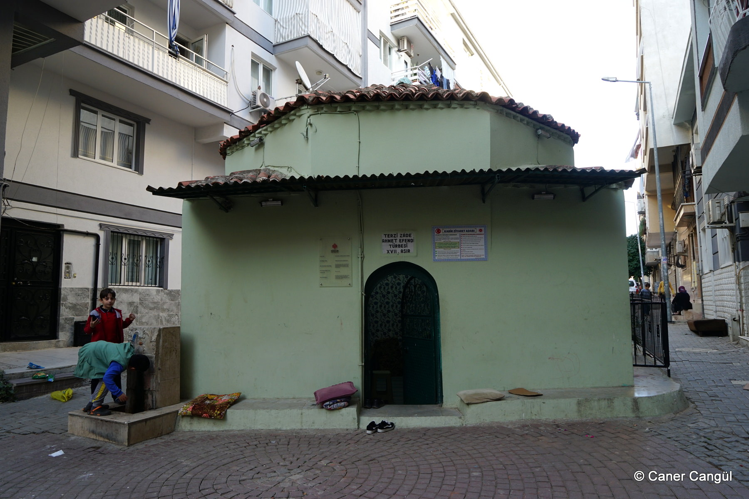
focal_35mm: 24
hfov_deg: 73.7
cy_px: 250
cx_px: 374
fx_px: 499
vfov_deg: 53.1
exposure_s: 1/60
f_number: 8
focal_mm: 24
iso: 320
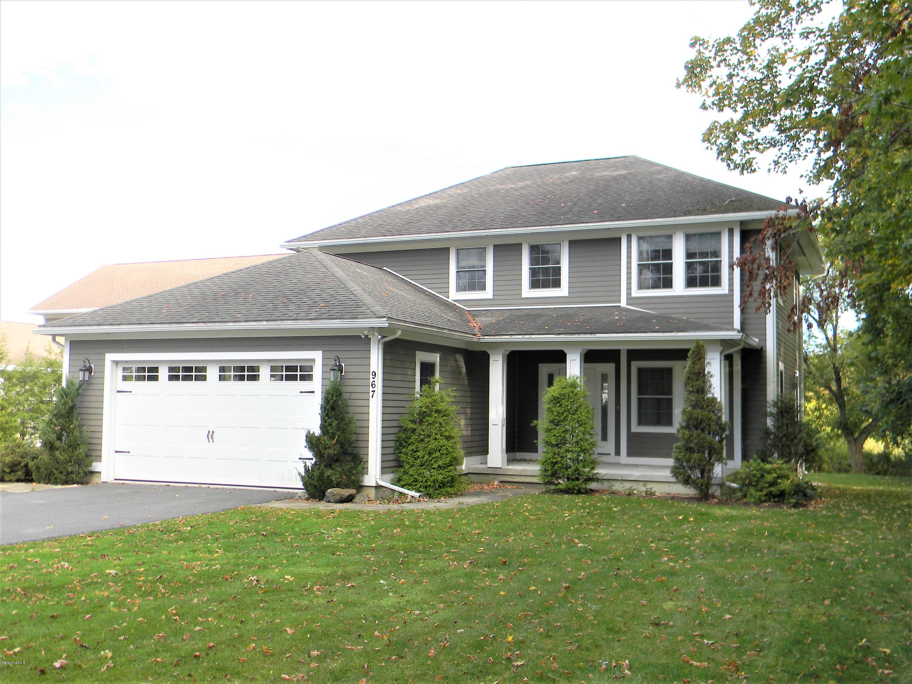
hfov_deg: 51.4
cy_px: 342
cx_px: 456
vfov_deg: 39.7
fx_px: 948
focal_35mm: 36
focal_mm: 6.4
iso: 80
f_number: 3.7
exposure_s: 1/143
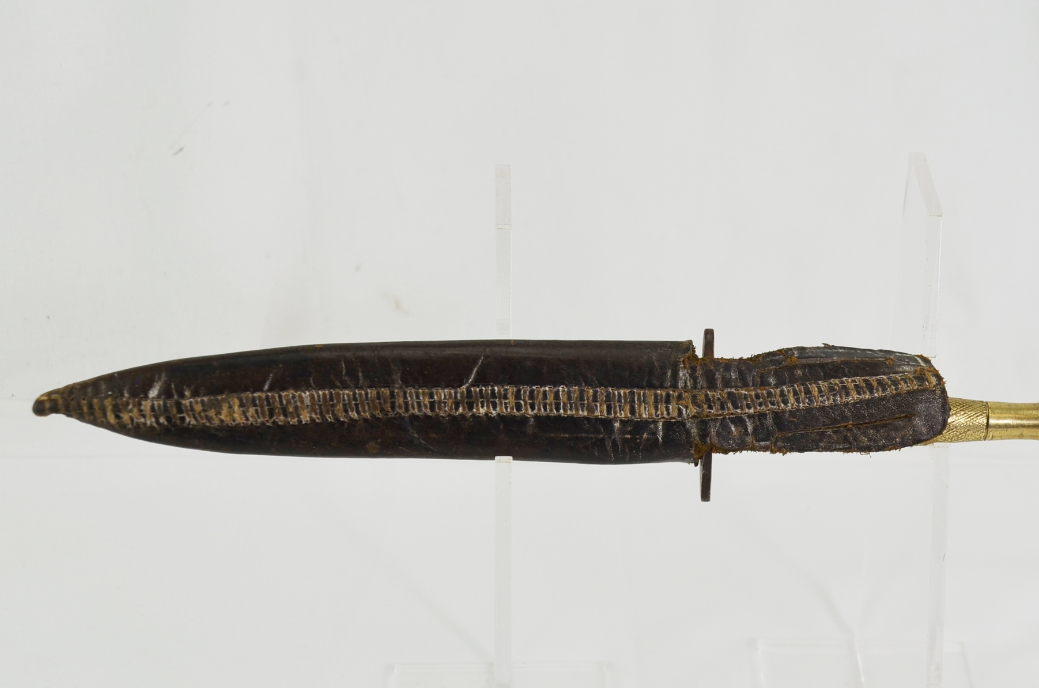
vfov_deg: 16.6
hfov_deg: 24.8
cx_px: 614
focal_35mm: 82
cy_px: 424
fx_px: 2362
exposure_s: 1/125
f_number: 5.6
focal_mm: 40
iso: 200
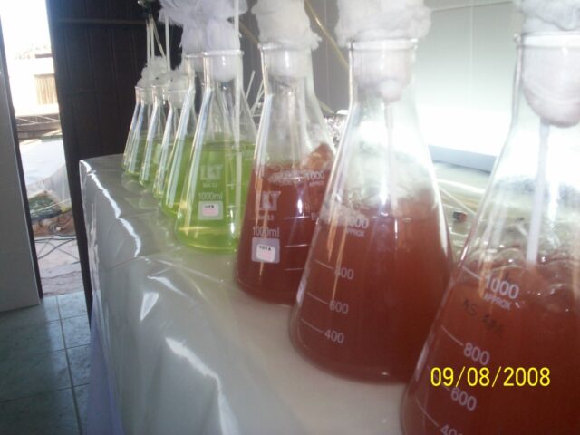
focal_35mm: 36
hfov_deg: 51.4
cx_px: 290
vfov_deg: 39.7
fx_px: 603
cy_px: 218
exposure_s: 1/64
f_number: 4.5
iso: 140
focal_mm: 5.9
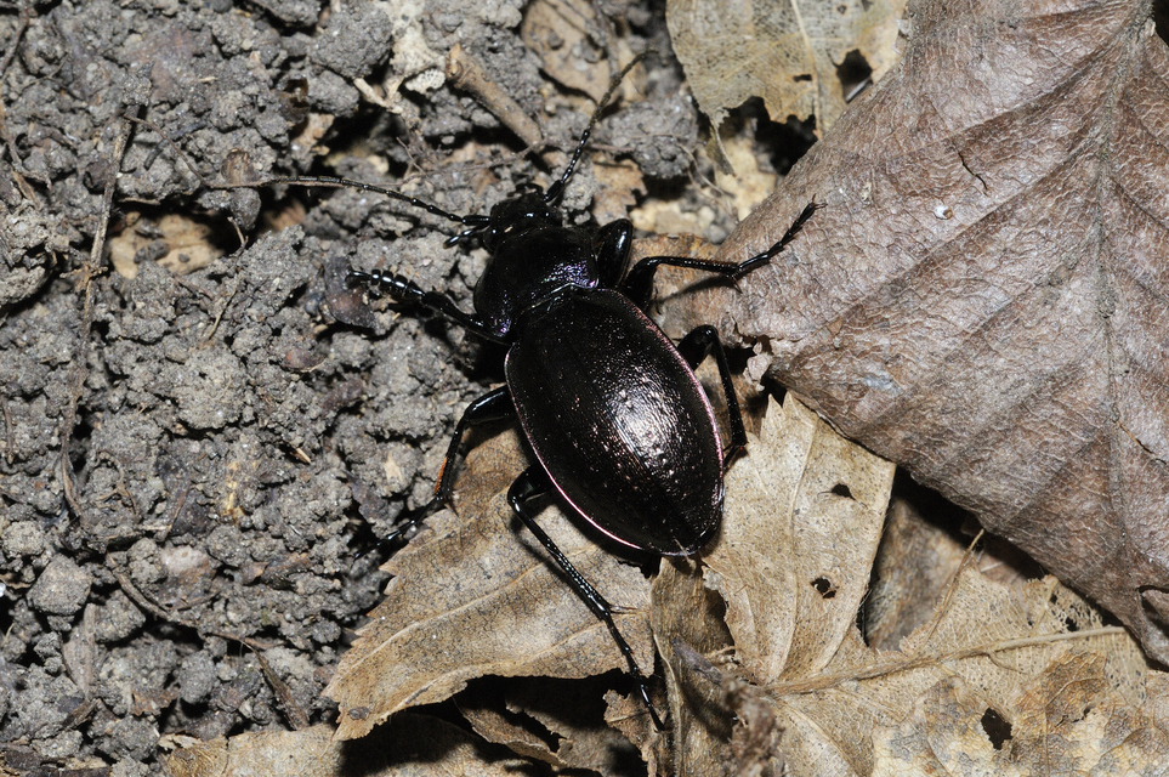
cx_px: 584
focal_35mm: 225
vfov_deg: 6.1
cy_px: 388
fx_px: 7299
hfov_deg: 9.2
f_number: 13
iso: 400
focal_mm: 150
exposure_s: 1/250
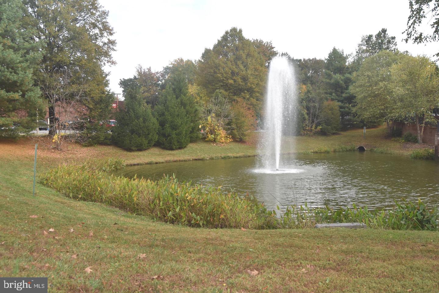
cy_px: 146
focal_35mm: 28
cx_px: 220
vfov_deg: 45.7
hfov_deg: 64.6
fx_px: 348
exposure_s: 1/160
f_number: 6.3
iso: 100
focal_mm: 19
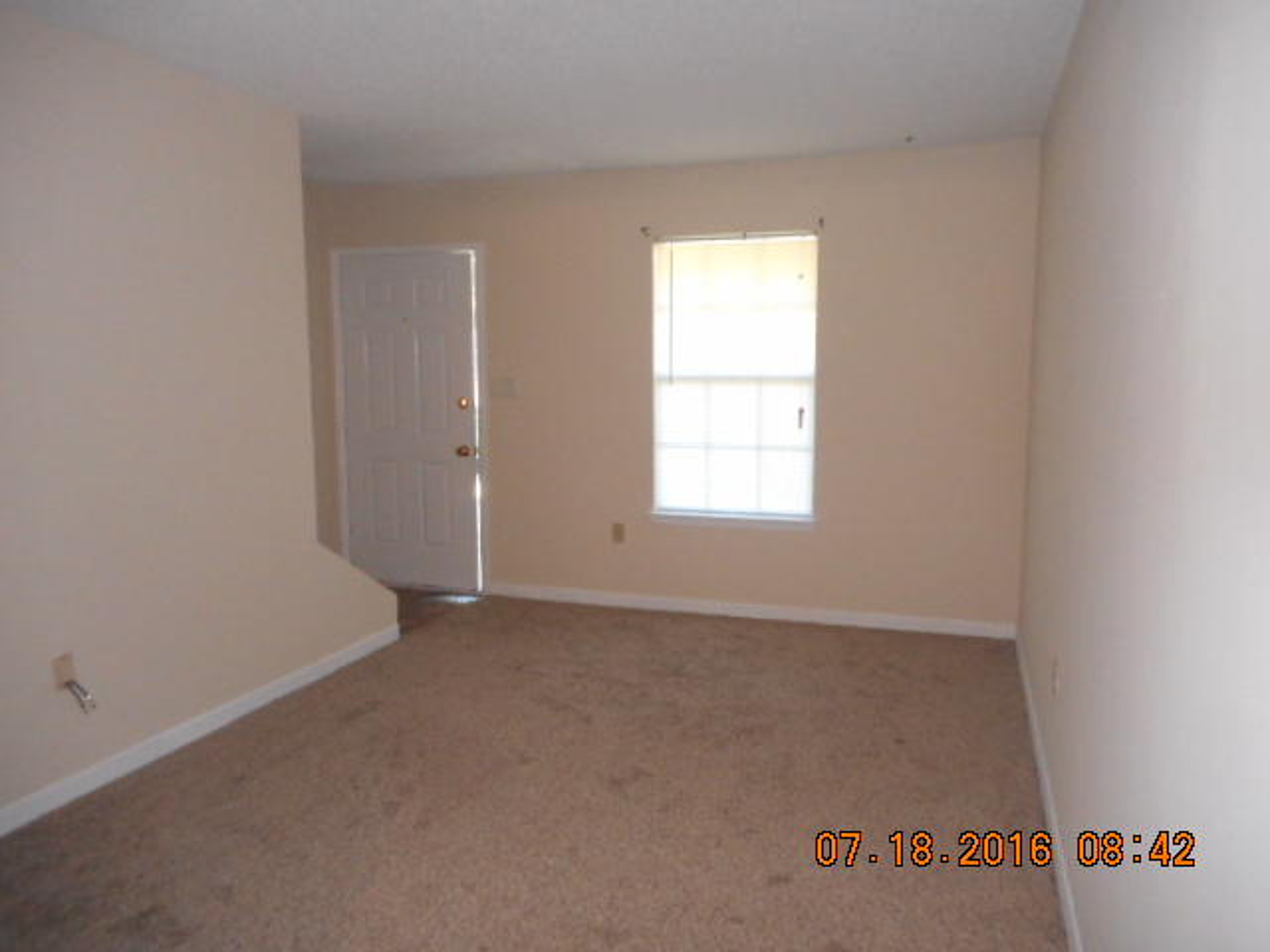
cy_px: 476
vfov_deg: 54.9
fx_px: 917
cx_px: 635
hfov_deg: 69.4
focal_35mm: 25
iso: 500
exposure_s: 1/25
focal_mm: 4.5
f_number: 3.7
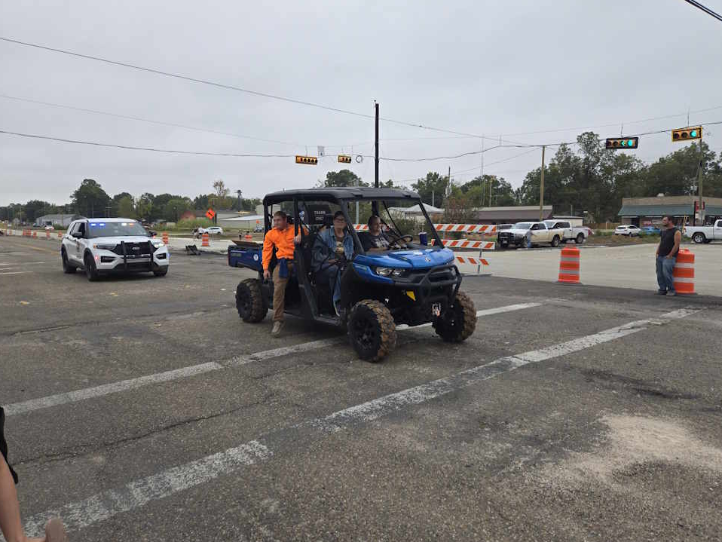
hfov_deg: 71.6
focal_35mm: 24
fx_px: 501
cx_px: 368
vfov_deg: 56.8
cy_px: 265
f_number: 1.8
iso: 25
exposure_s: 1/799
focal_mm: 5.4
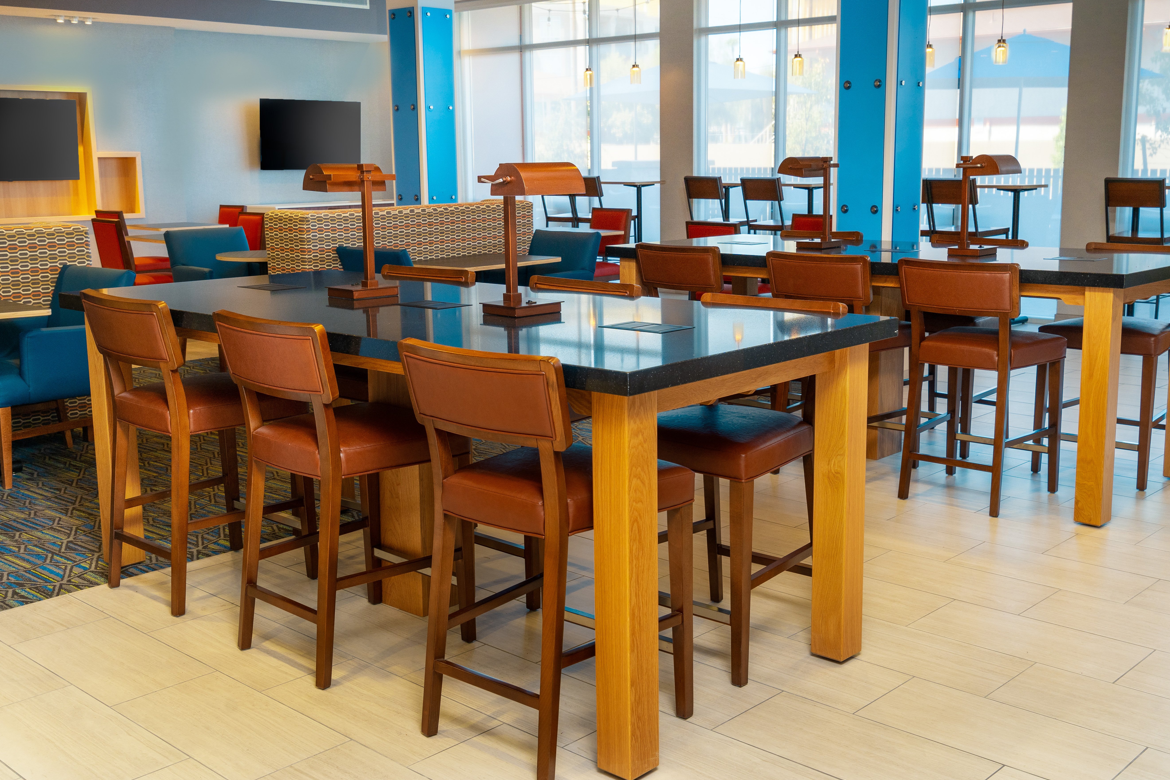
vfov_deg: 35.1
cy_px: 383
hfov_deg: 50.7
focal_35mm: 38
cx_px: 604
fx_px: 1235
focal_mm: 34
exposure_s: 1/200
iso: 400
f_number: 8
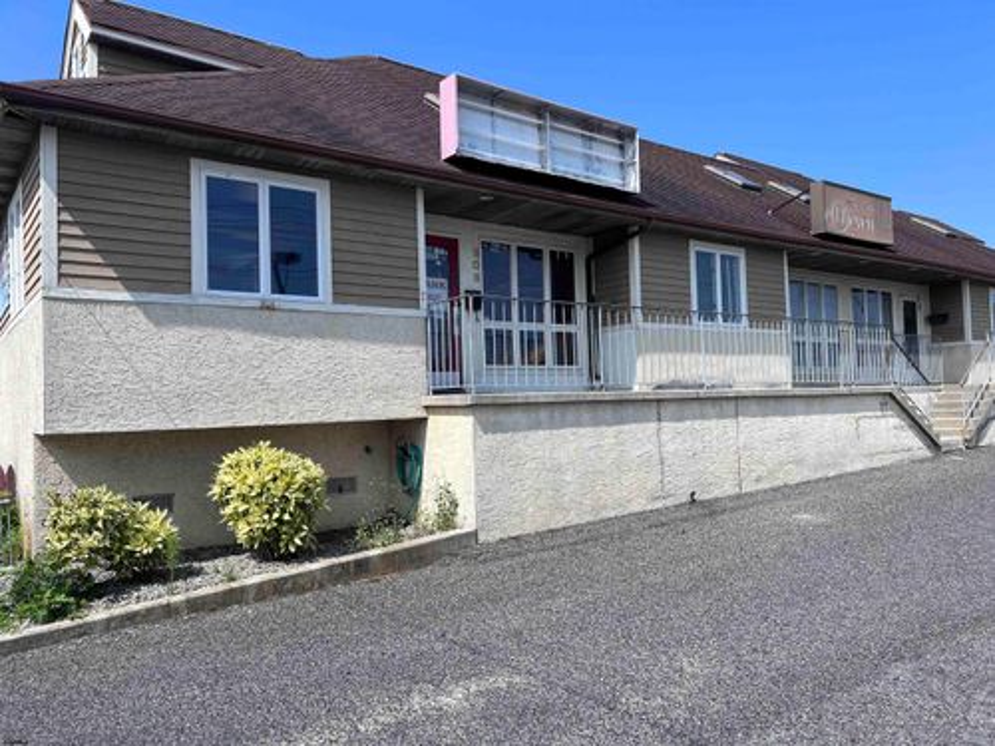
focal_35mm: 26
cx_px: 498
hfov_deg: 67.3
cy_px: 373
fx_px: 747
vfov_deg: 53.1
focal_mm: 5.7
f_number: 1.5
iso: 50
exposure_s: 1/4630
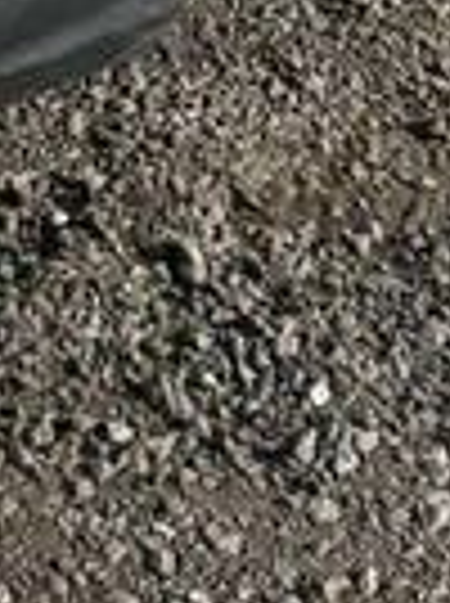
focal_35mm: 174
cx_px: -657
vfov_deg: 9.2
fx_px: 3026
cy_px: -1188
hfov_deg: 7.8
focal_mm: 5.96
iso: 50
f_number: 1.6
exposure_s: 1/4608
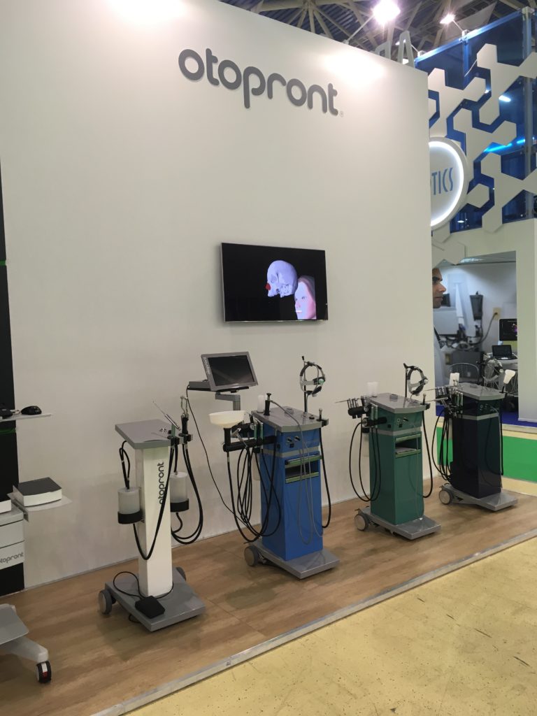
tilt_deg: -3.6
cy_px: 358
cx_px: 268
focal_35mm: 29
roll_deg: +2.5
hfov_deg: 48.2
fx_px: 600
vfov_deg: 61.7
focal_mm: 4.15
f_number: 2.2
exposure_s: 1/33
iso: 40
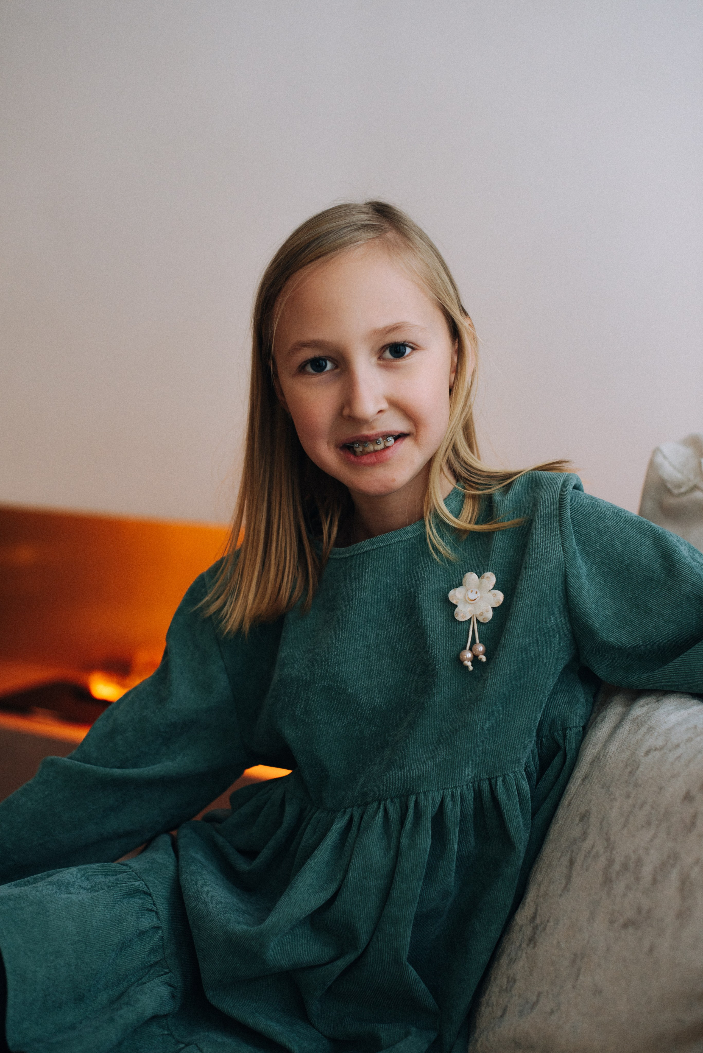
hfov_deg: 27.0
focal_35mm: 50
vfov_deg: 39.6
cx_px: 352
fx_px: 1463
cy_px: 526
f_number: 2.8
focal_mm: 50
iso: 640
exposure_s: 1/160
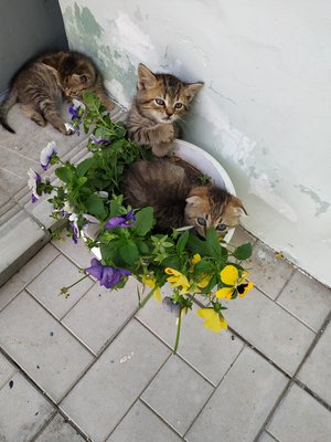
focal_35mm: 24
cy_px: 221
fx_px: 306
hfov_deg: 56.8
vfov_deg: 71.6
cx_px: 166
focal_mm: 3.94
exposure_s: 1/236
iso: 100
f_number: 1.9
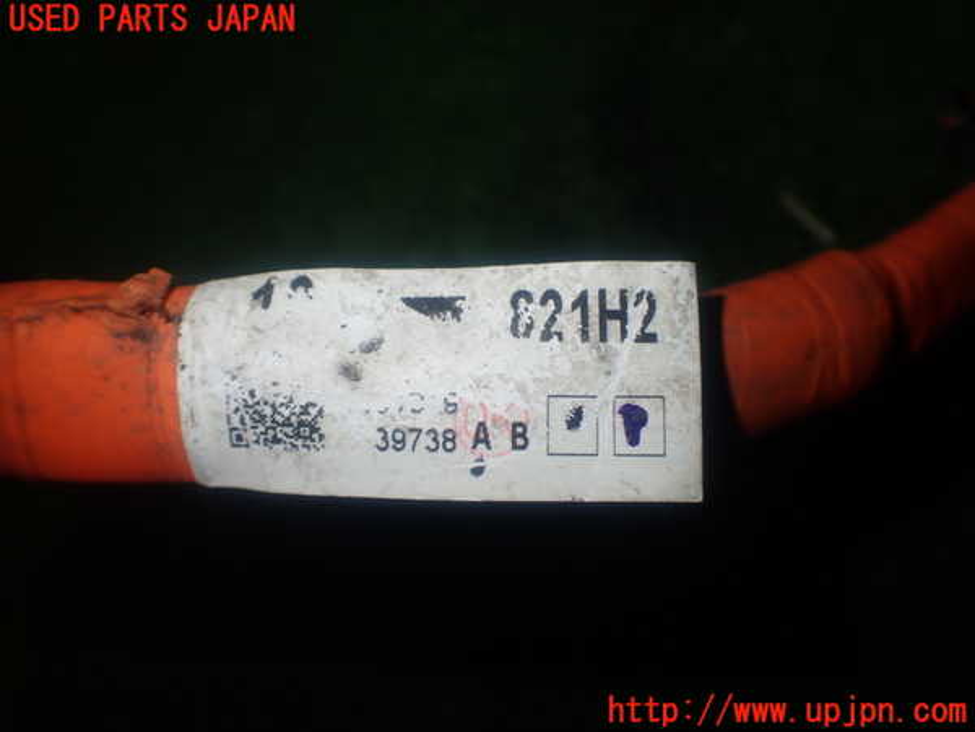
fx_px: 901
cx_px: 488
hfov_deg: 56.8
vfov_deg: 44.2
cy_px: 366
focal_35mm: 32
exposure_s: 1/80
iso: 100
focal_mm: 5.79
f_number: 2.4
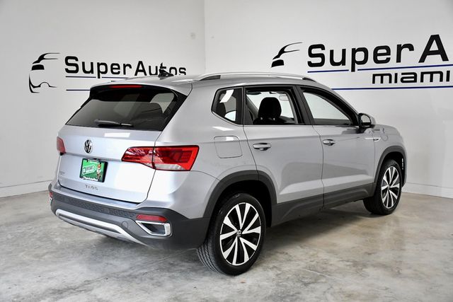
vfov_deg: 34.2
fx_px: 491
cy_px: 151
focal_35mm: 39
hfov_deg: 49.5
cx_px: 226
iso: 2500
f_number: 4
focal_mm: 26
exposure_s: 1/1600
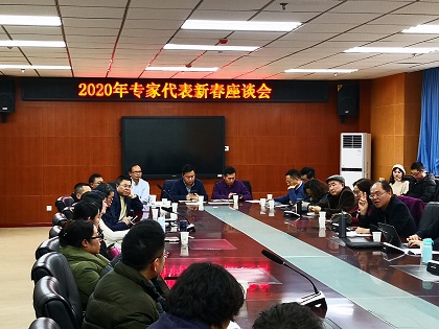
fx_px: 698
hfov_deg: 34.9
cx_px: 202
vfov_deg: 26.6
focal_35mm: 55
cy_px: 168
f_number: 1.6
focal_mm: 3.95
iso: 160
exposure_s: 1/50
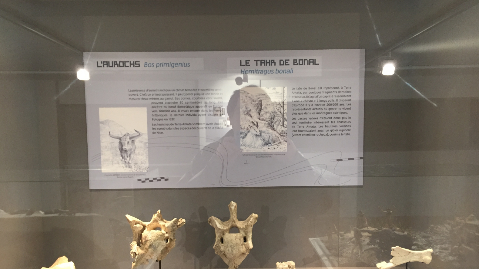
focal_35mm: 32
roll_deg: +0.1
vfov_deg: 36.4
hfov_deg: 61.0
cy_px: 170
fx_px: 406
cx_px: 240
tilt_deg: -5.0
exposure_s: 1/33
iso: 160
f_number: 2.2
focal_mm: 4.15
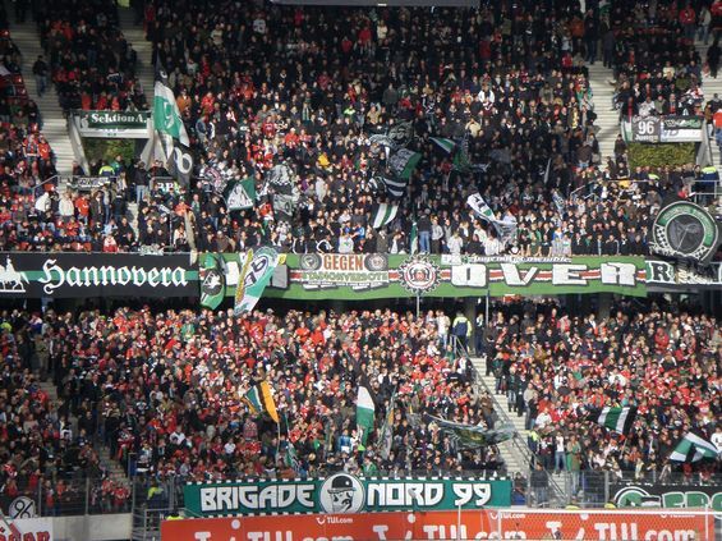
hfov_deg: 8.6
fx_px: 4794
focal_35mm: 230
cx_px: 361
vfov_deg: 6.5
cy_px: 270
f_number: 4.8
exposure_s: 1/200
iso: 125
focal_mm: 37.9
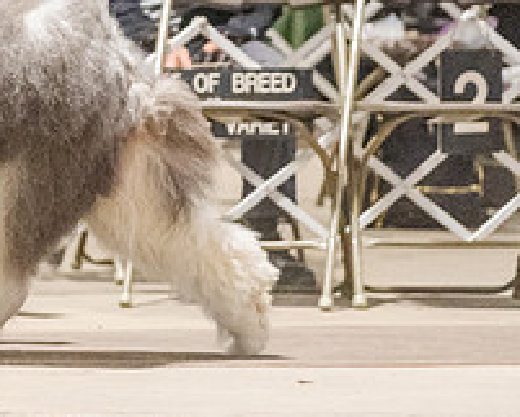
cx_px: -297
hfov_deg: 4.5
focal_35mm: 429
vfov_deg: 3.6
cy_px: -18
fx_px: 6606
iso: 6400
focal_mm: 136
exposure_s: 1/400
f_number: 3.2
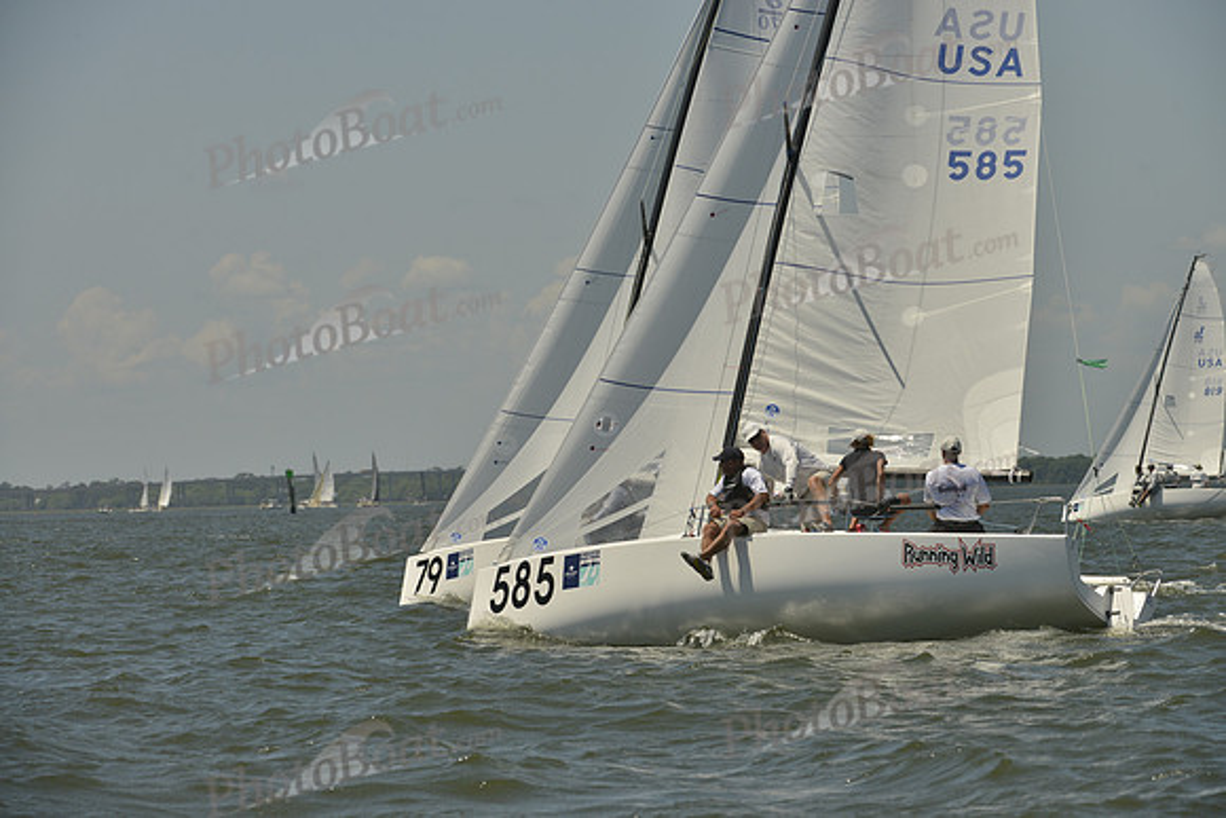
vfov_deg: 6.9
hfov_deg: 10.3
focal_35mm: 200
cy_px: 409
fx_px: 6812
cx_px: 613
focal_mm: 200
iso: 280
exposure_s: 1/1600
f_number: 10
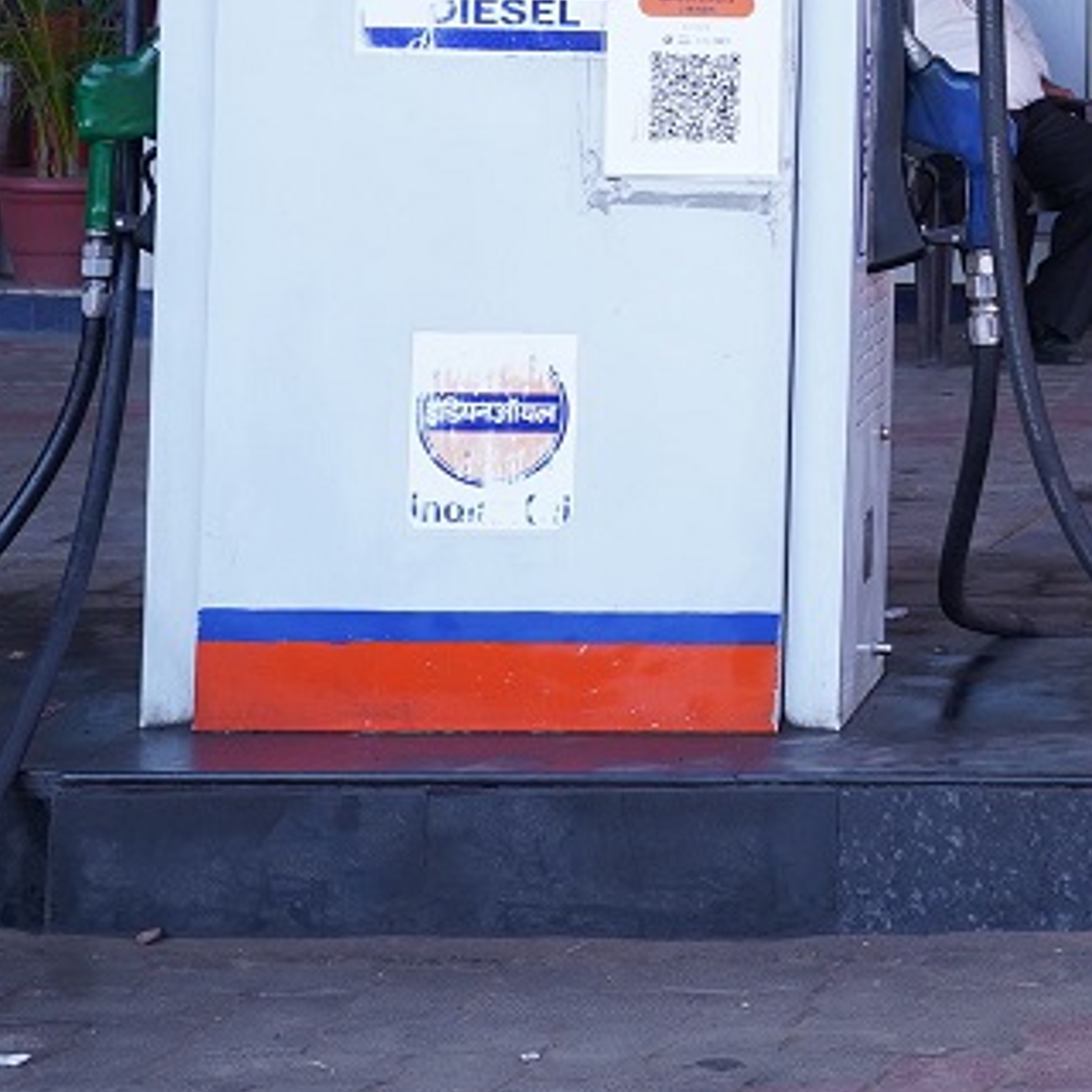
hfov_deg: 12.8
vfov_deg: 13.4
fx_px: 4568
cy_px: -114
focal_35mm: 128
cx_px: 1730
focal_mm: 40
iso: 400
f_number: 6.3
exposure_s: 1/200
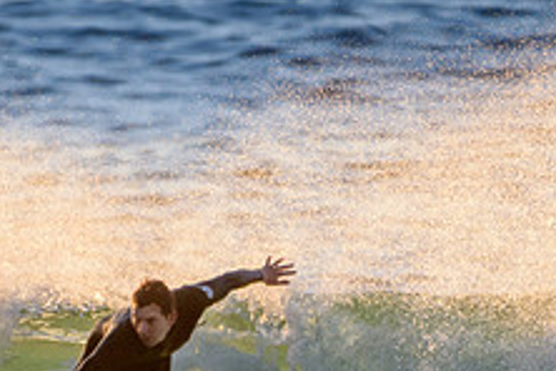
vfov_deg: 0.7
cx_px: 93
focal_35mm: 1962
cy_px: 437
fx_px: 30300
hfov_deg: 1.1
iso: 640
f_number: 5.6
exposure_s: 1/1600
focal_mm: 500
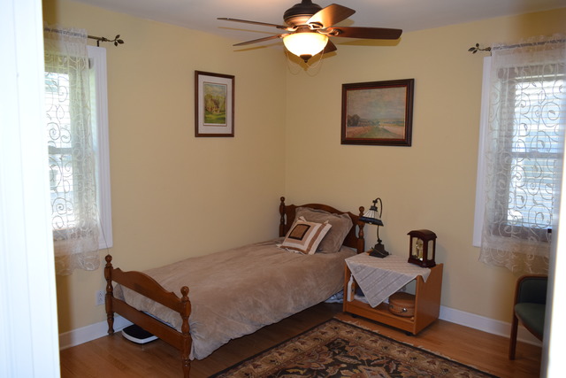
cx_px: 283
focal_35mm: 27
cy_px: 189
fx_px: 425
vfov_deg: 48.0
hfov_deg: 67.4
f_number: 5
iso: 800
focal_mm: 18
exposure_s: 1/100
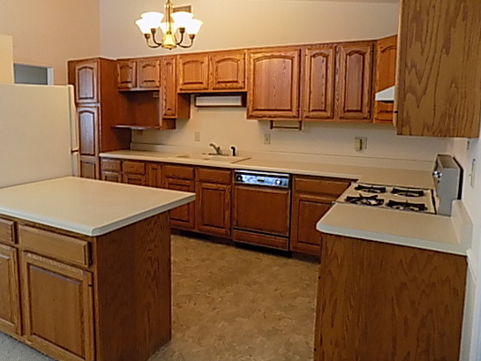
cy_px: 155
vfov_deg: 51.2
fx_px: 375
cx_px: 202
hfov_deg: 64.9
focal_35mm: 27
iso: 320
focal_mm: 4
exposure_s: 1/30
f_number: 3.1
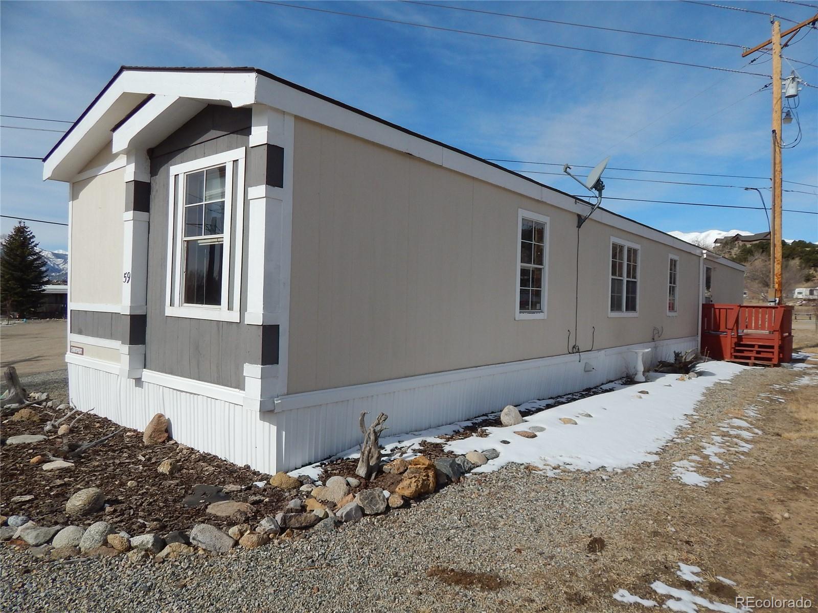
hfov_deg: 73.9
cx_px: 409
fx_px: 544
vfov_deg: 58.9
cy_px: 306
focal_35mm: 23
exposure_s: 1/1250
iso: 125
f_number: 6
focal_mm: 4
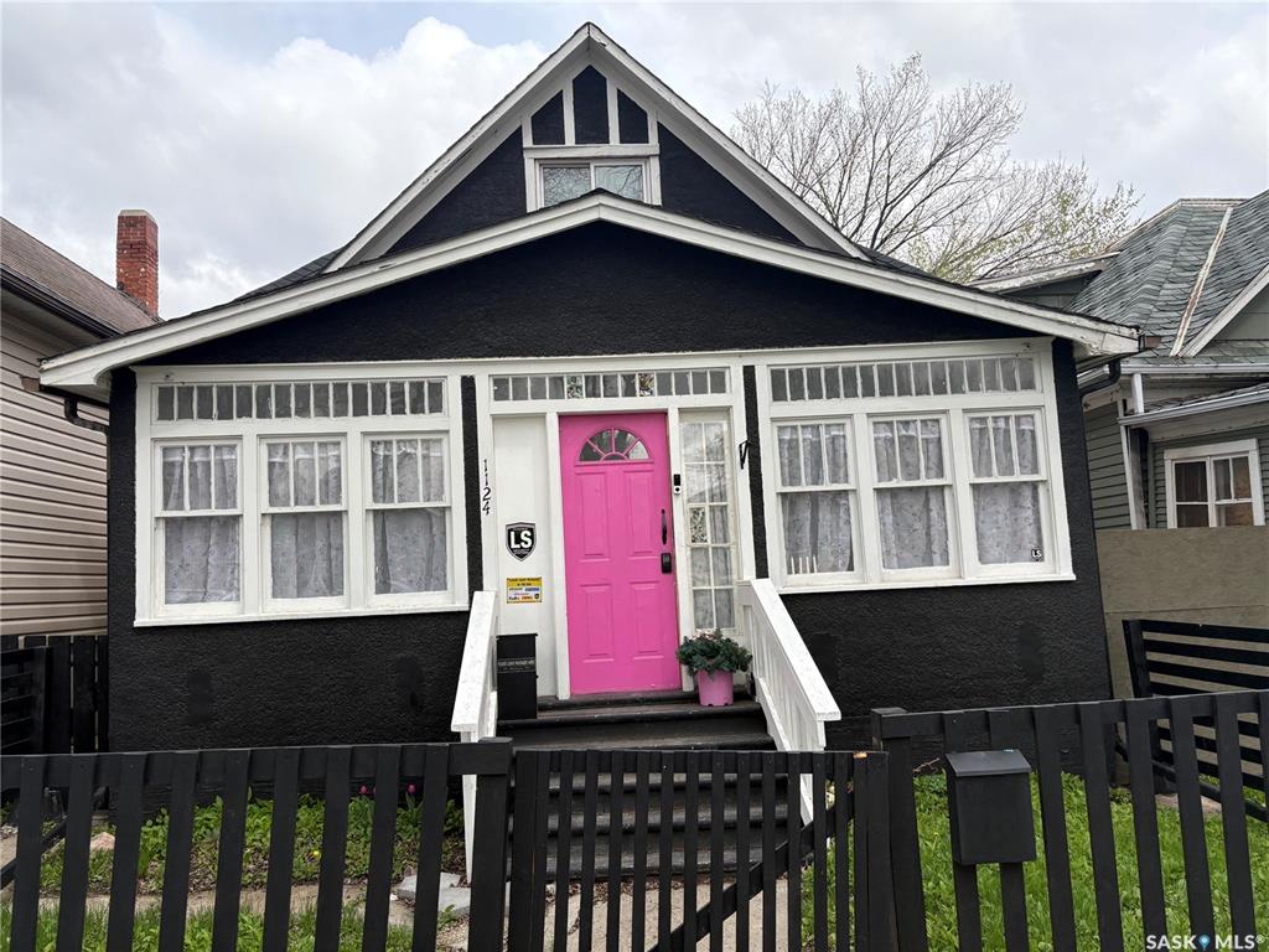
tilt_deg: +6.1
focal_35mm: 26
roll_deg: +2.1
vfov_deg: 53.1
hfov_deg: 67.3
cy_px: 476
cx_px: 634
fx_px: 953
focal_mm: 5.96
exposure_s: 1/2283
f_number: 1.6
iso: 64
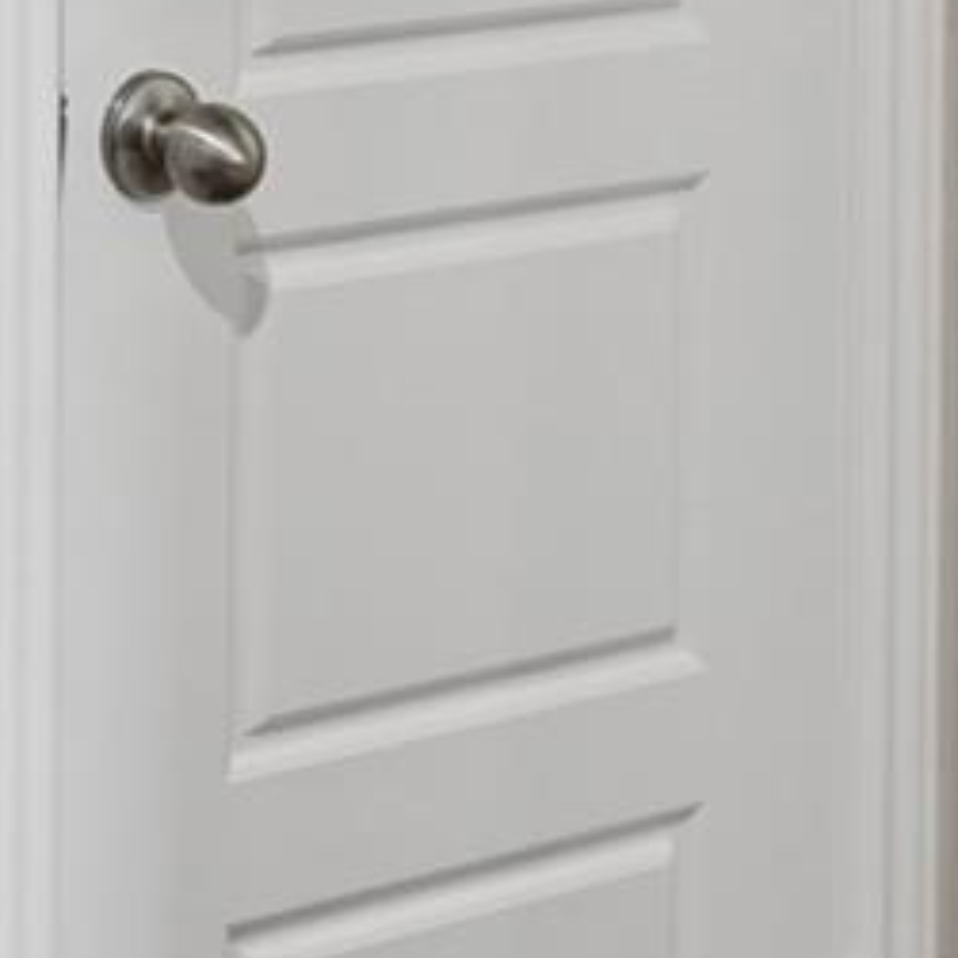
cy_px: -685
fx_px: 3475
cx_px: -1000
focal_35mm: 111
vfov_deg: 14.2
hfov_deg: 13.3
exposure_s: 1/10
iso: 400
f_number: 8
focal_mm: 16
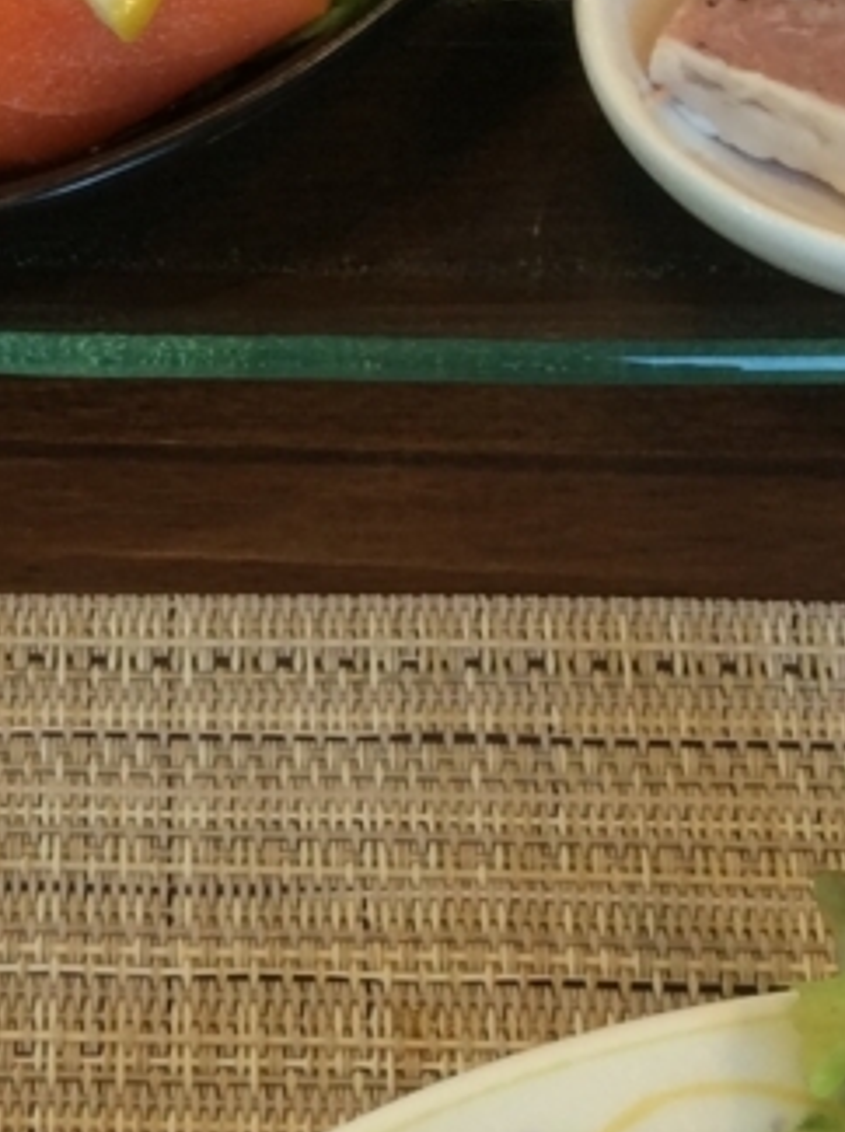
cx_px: 2
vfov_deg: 19.4
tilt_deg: -54.3
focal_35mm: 101
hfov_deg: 14.4
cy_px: 412
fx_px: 3296
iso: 50
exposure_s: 1/60
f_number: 2.4
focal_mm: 3.3
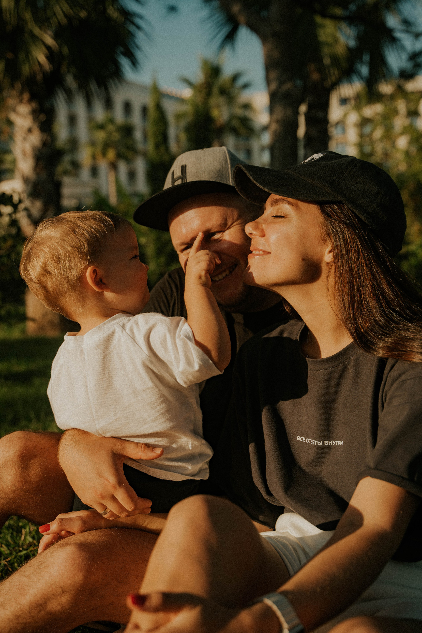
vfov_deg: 45.4
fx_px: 756
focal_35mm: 43
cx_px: 211
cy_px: 316
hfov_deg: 31.2
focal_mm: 43
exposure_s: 1/1000
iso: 100
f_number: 3.5
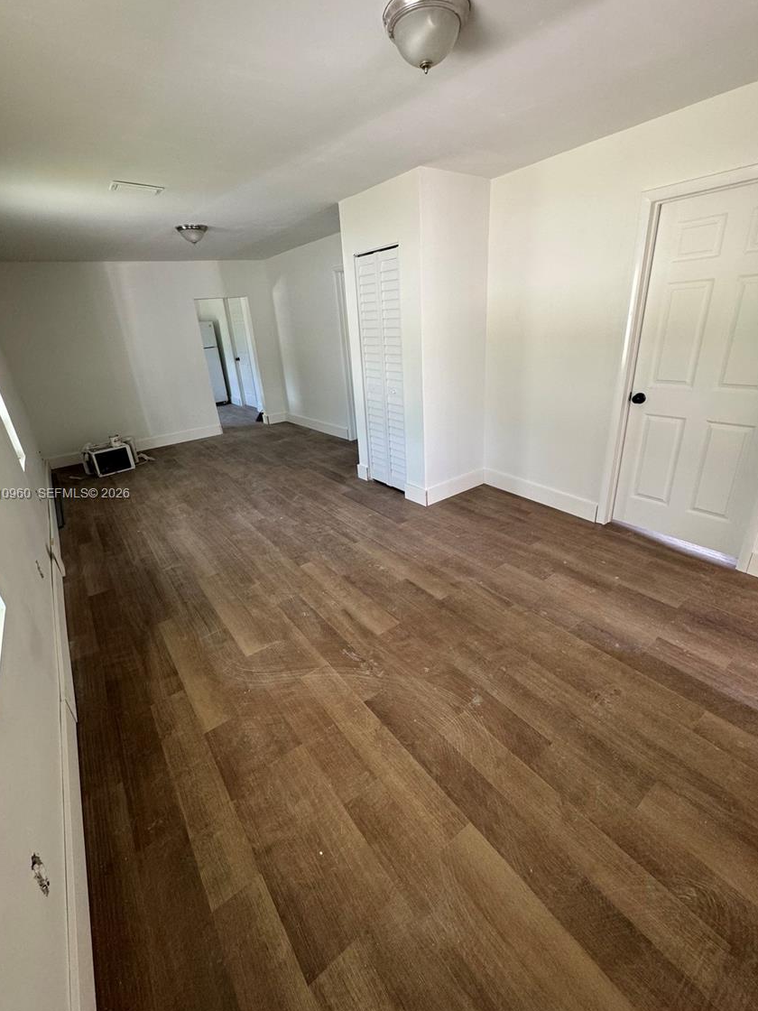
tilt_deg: -21.1
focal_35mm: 15
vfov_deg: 98.2
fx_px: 438
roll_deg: +4.4
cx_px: 369
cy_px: 495
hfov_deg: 81.7
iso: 200
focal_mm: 2.22
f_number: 2.2
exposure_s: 1/99
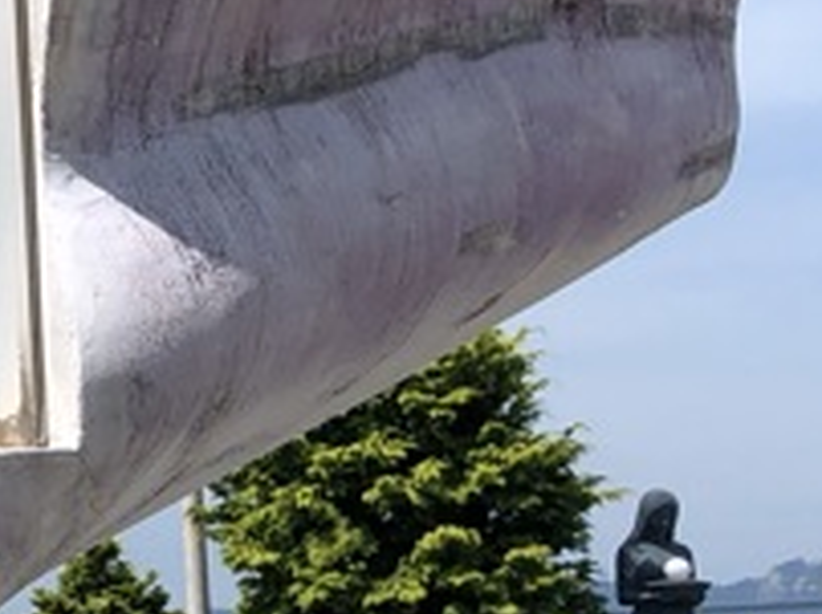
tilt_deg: +9.6
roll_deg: -0.6
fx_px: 3368
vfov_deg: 10.4
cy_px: 220
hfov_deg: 12.1
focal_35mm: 142
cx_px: -916
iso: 20
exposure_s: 1/1656
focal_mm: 3.99
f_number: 1.8
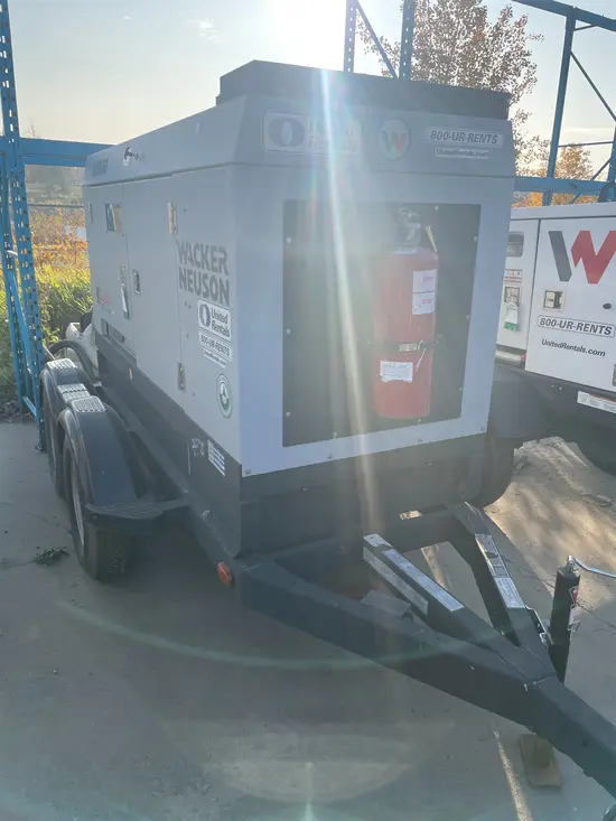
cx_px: 308
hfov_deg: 53.1
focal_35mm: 26
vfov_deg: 67.3
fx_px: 617
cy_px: 410
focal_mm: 4.2
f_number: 1.6
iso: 50
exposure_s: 1/2353
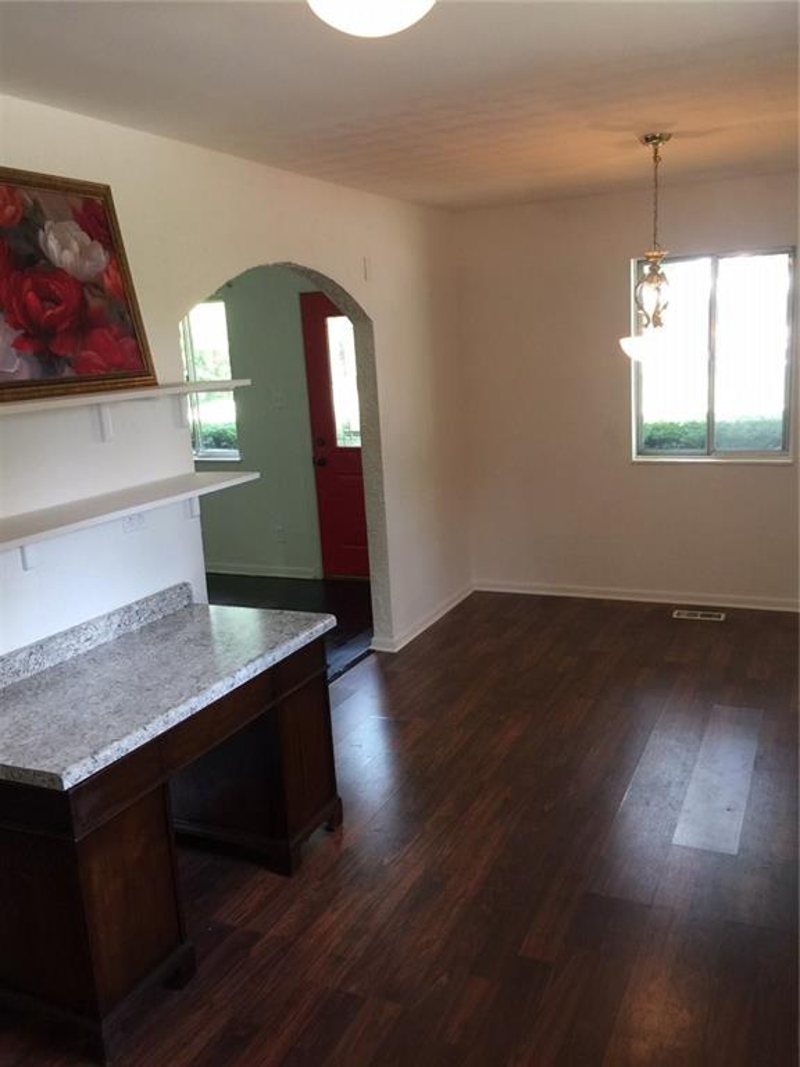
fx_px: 894
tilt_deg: -10.8
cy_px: 534
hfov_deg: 48.2
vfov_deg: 61.7
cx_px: 400
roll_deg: +4.5
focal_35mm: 29
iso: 50
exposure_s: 1/30
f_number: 2.2
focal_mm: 4.15
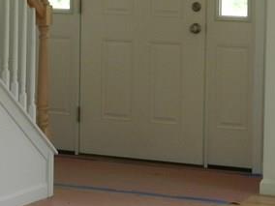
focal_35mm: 166
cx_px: 15
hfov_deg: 11.8
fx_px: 1319
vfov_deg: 8.9
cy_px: 54
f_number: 4.2
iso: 180
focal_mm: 8.1
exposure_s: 1/30
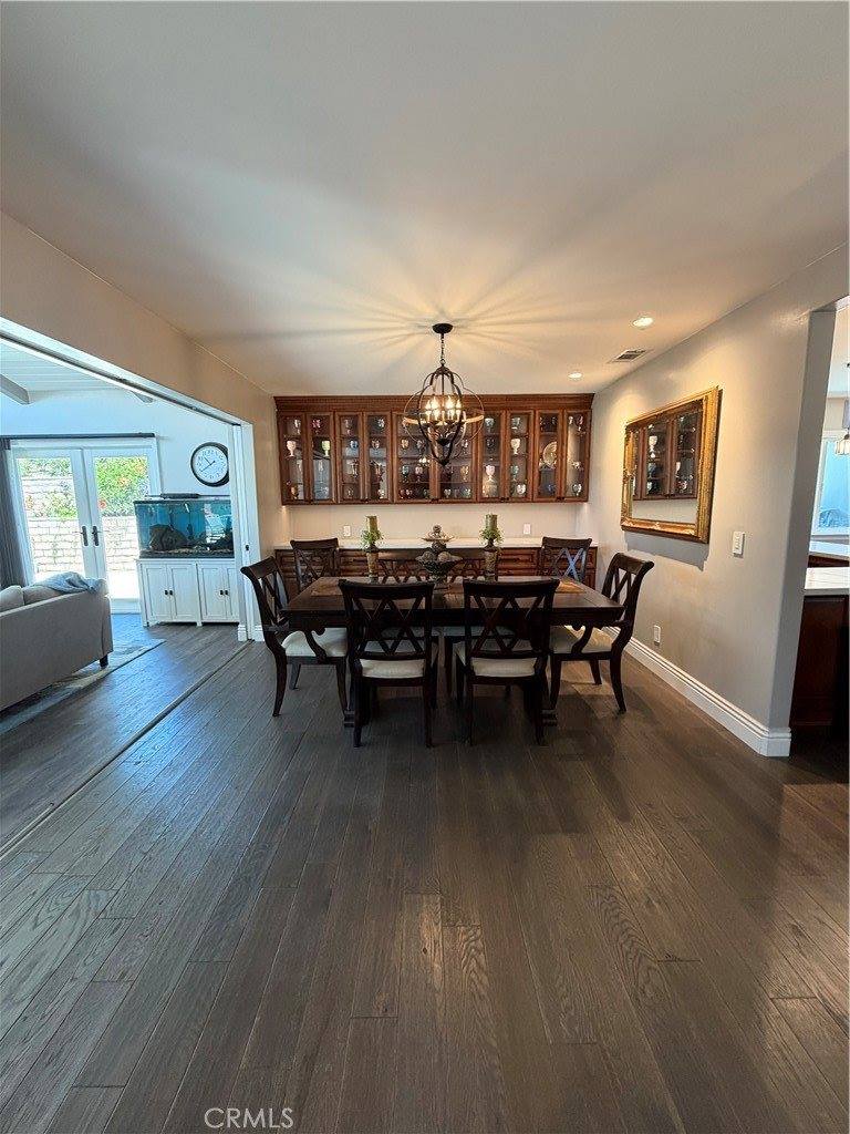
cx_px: 425
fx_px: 458
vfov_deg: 102.1
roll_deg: +1.0
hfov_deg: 85.7
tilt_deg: -8.6
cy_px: 567
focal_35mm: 14
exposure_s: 1/60
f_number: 2.2
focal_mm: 2.22
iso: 250
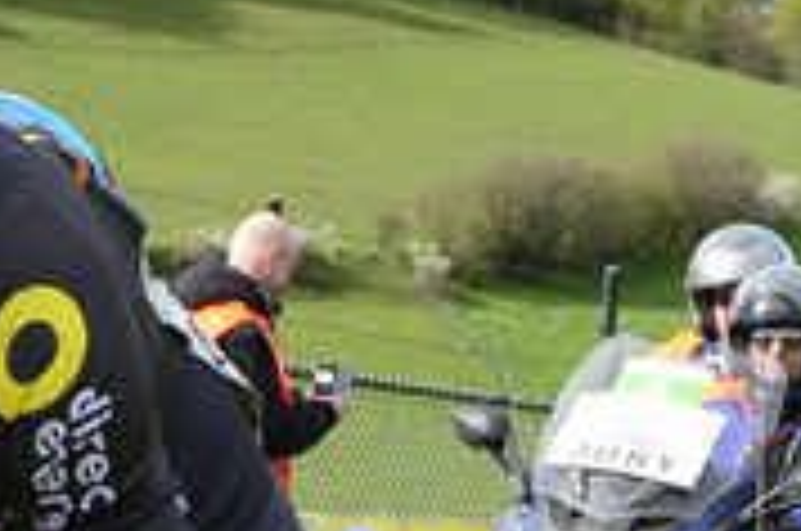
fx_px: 4797
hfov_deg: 9.4
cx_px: -270
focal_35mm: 216
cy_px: 1017
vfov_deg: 6.2
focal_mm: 32
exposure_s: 1/1000
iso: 400
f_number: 5.6
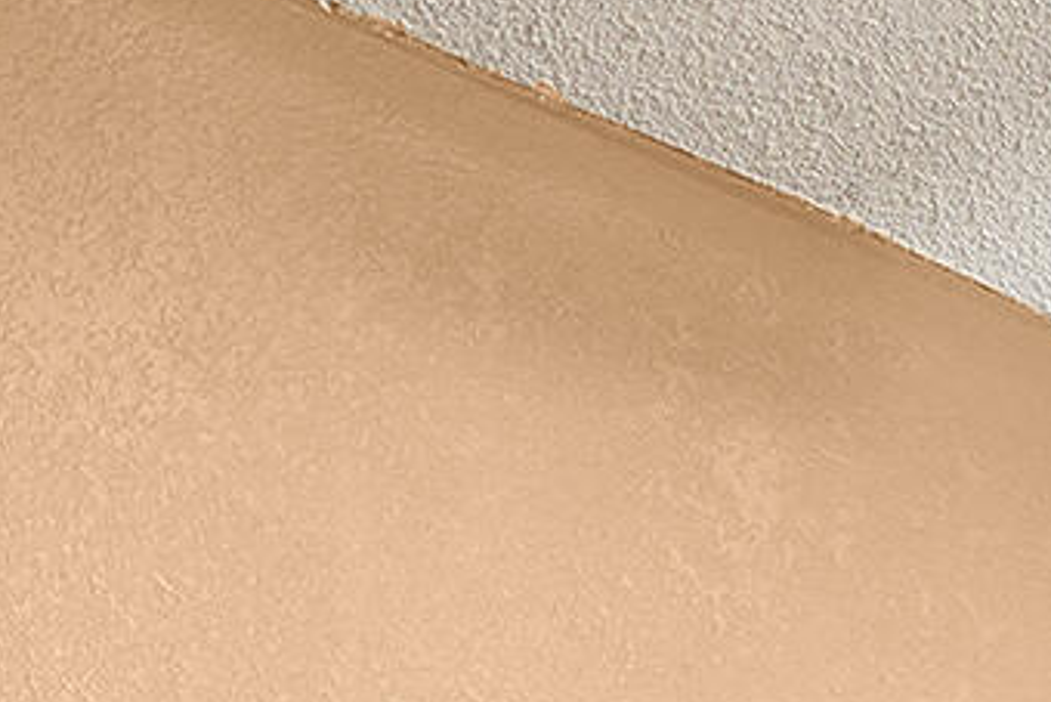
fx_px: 3709
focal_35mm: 127
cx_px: 2155
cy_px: 2412
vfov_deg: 8.3
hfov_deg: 13.6
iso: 1600
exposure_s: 2
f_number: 8
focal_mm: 16
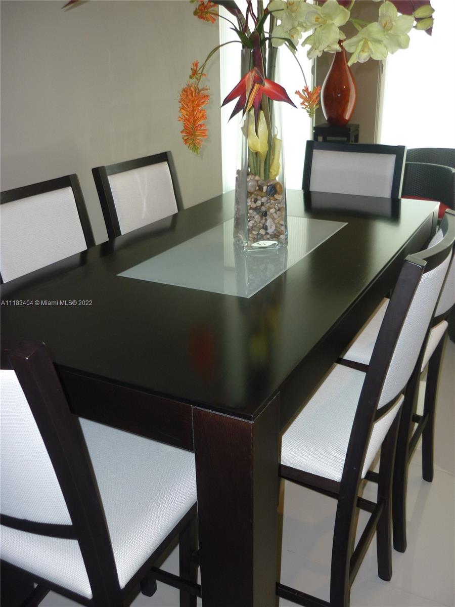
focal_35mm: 33
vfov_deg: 55.4
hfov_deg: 42.9
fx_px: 578
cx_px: 228
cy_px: 304
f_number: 2.8
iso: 100
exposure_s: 1/30
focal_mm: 5.5
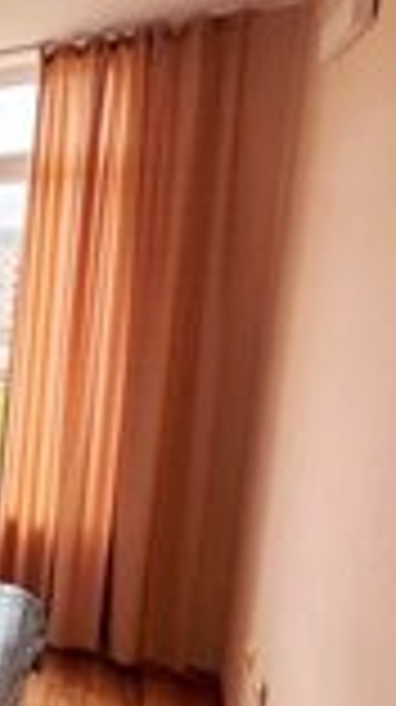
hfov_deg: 21.5
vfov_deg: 56.5
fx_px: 655
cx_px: -320
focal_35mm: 35
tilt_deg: -8.3
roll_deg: +0.5
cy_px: 391
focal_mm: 2.22
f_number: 2.2
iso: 40
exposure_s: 1/110
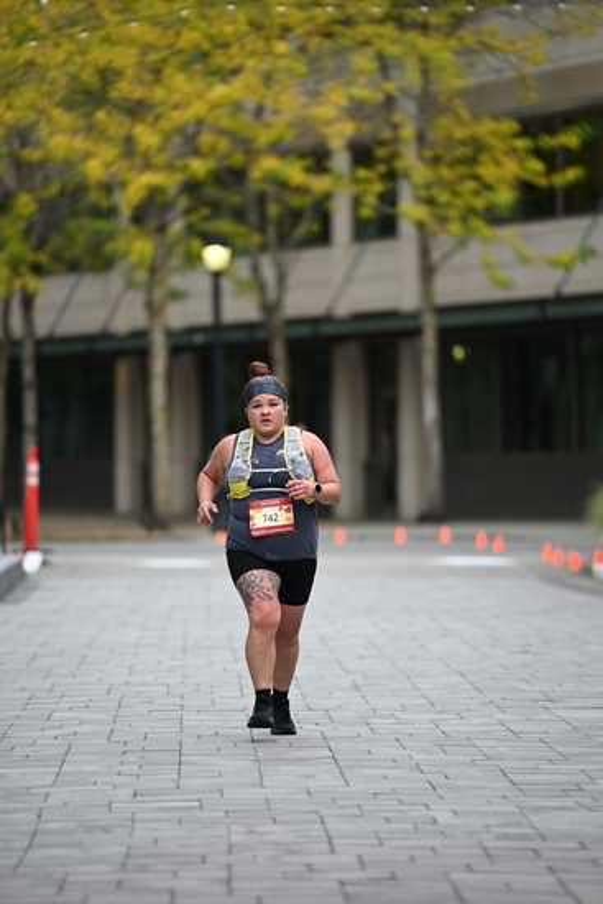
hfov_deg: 6.9
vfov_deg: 10.3
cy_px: 452
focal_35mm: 200
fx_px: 5021
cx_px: 302
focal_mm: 200
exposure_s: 1/2500
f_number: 2.8
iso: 640
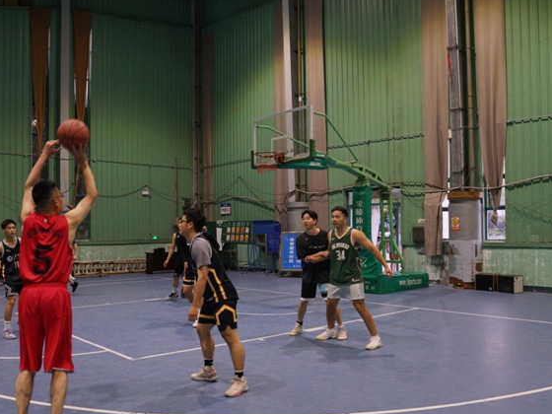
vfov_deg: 42.8
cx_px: 279
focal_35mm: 33
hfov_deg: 55.4
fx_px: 526
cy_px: 244
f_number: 4
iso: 2500
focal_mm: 24
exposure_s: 1/250
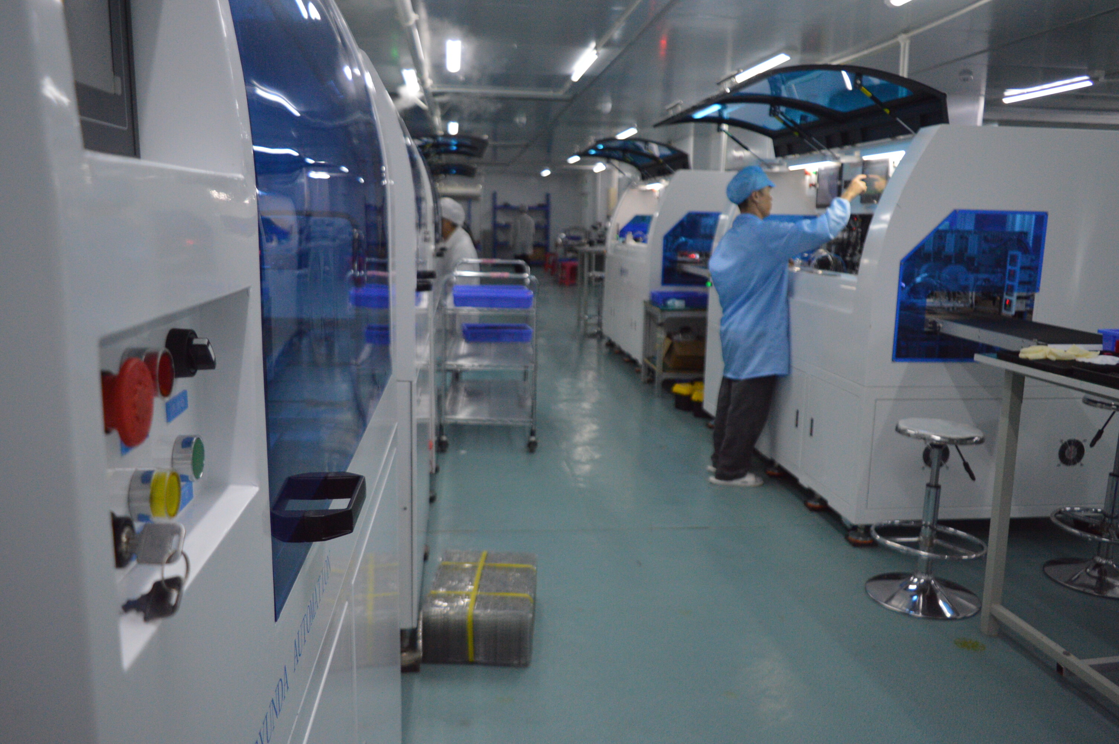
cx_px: 560
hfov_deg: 67.4
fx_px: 838
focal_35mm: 27
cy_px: 372
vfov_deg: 47.8
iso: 2000
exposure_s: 1/500
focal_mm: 18
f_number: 3.5
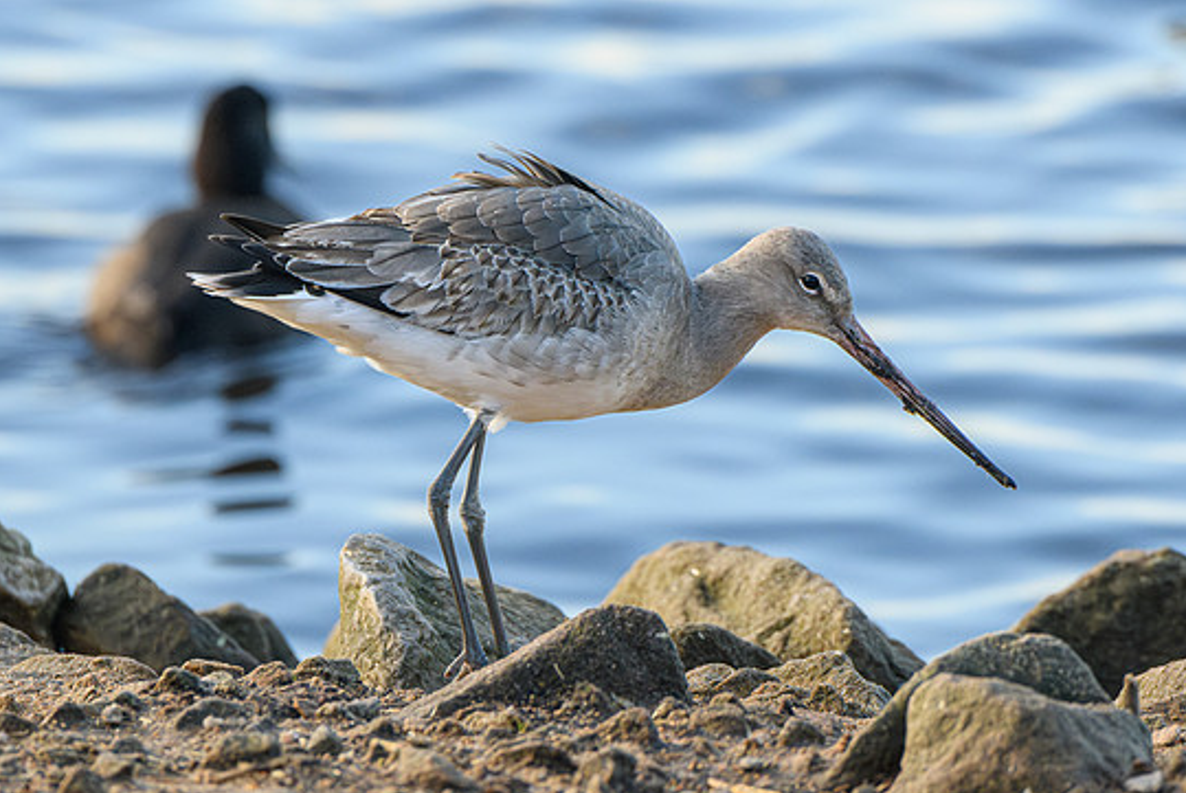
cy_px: 277
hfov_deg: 3.5
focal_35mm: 593
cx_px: 713
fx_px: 19551
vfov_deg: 2.3
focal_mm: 400
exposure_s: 1/1250
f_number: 8
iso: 2800
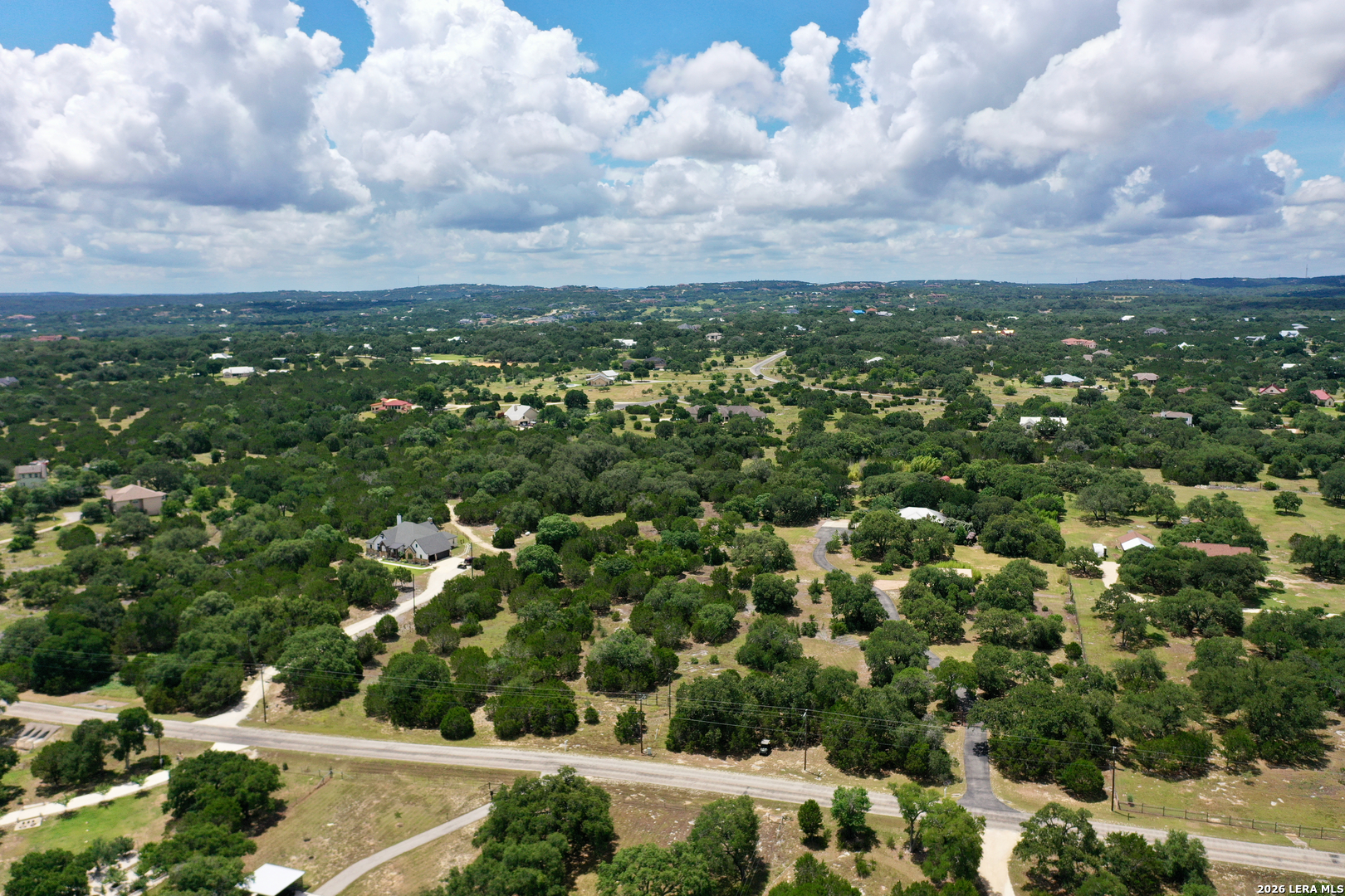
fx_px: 1046
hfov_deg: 65.5
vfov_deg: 46.4
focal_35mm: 28
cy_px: 448
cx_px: 672
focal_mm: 10.26
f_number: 3.5
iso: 100
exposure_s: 1/1600
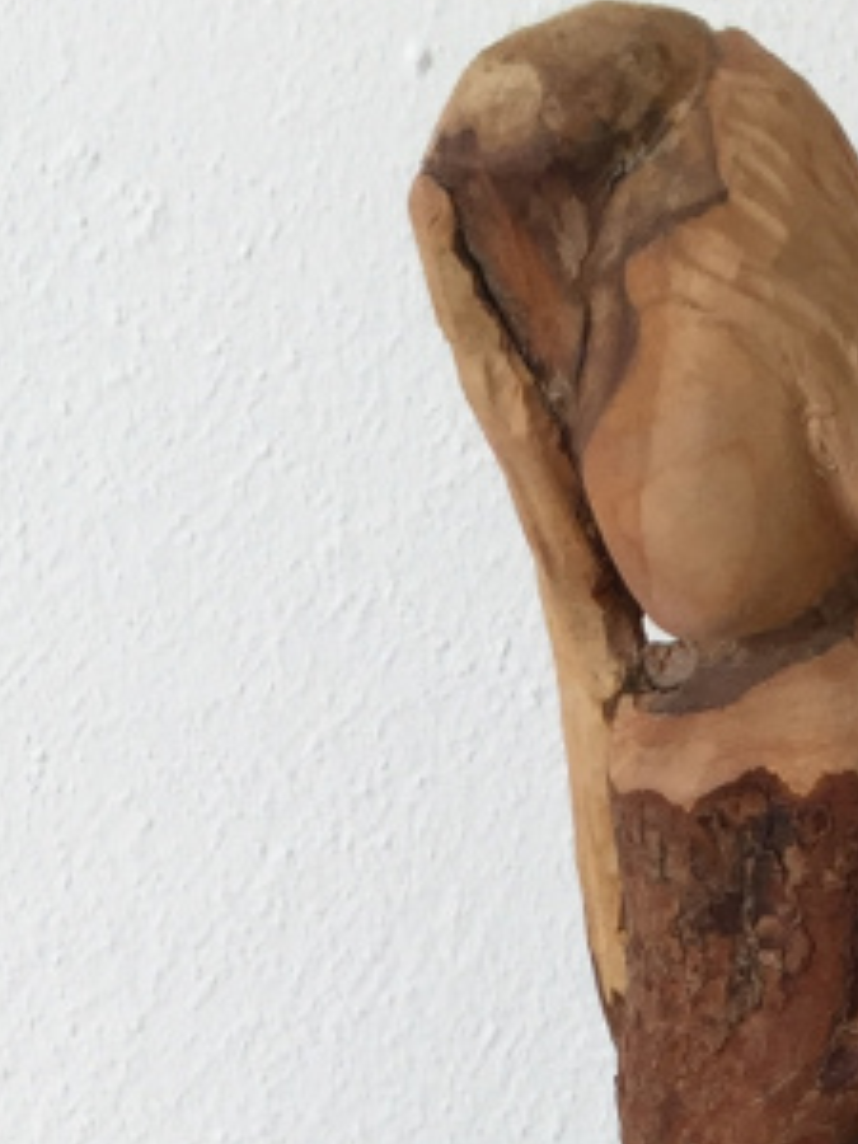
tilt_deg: -23.2
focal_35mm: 116
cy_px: 1769
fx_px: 3834
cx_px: 972
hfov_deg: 12.5
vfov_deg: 15.5
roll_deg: -3.4
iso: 50
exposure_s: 1/100
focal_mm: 4.15
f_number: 2.2
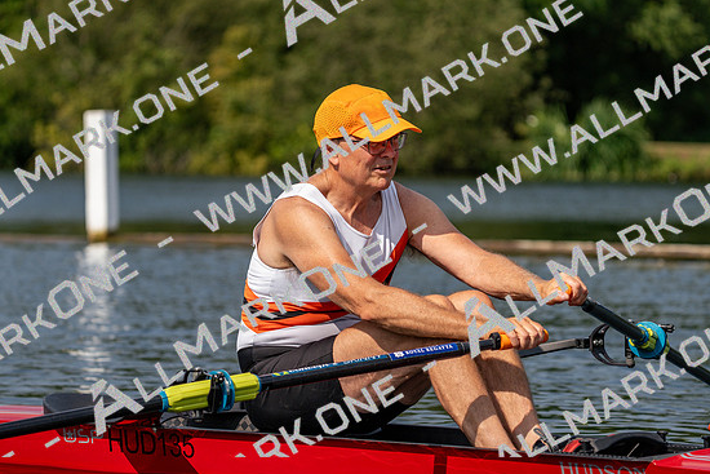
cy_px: 236
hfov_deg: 9.8
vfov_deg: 6.5
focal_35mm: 211
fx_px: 4162
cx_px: 354
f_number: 5.6
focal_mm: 200
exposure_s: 1/1600
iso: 160
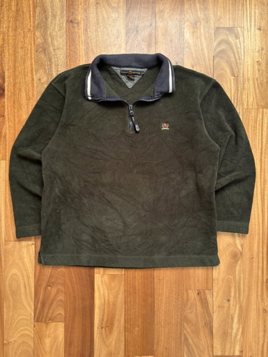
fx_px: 268
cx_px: 134
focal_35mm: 26
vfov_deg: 67.3
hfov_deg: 53.1
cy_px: 178
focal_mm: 5.96
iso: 80
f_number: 1.6
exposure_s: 1/121
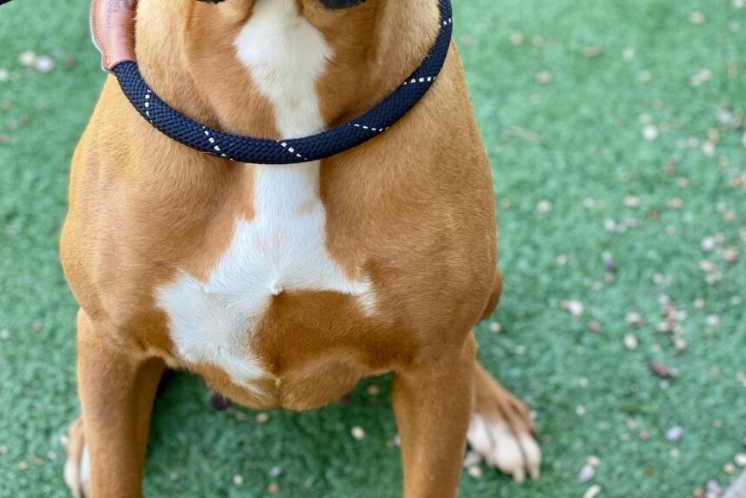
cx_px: 388
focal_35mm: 96
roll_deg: -2.1
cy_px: 134
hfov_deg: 21.2
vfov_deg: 14.2
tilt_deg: -43.7
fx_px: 1990
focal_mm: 6
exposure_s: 1/122
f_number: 2
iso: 64
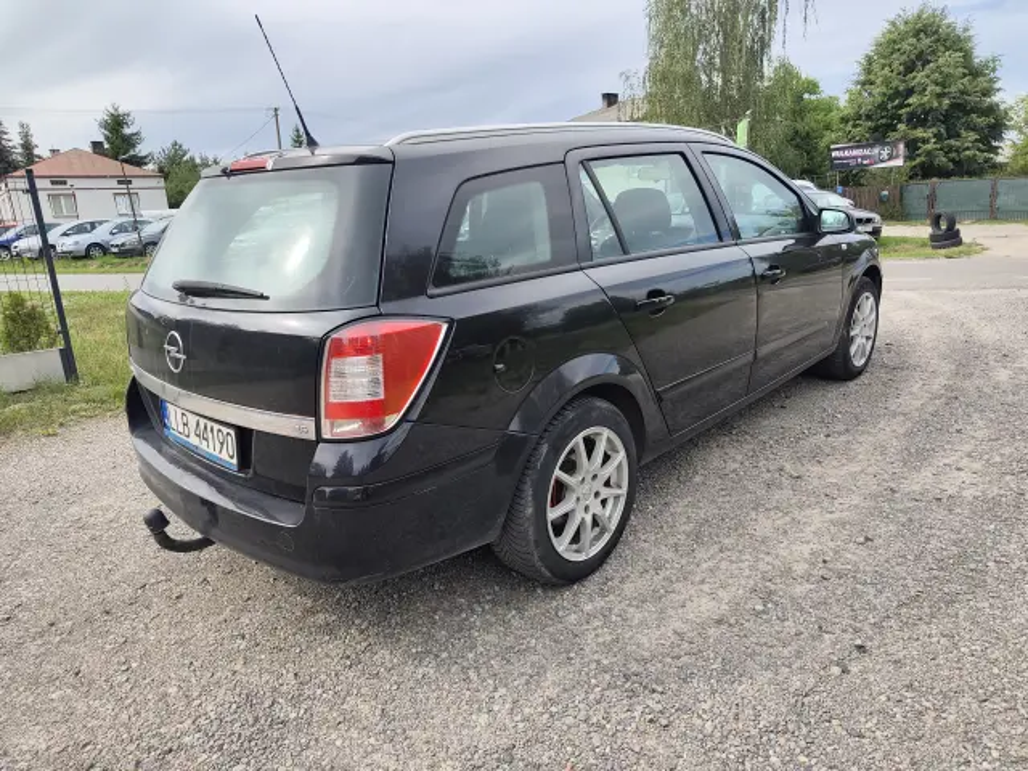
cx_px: 514
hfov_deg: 73.9
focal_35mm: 23
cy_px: 386
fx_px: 683
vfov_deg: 58.9
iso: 50
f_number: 1.7
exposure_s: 1/449
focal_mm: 6.07
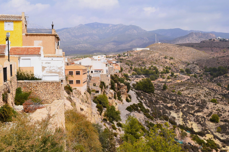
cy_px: 76
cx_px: 114
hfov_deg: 38.9
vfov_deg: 26.5
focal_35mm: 51
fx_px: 324
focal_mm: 34
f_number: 11
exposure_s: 1/500
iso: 200
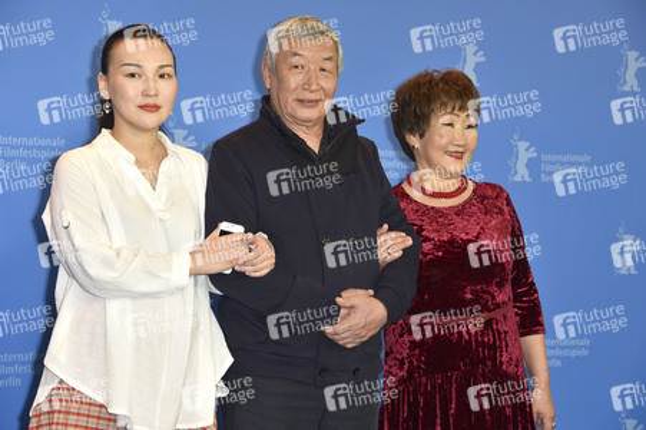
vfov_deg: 13.9
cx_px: 323
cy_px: 215
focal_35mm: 98
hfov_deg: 20.8
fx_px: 1757
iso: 640
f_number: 6.3
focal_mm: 98
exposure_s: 1/160
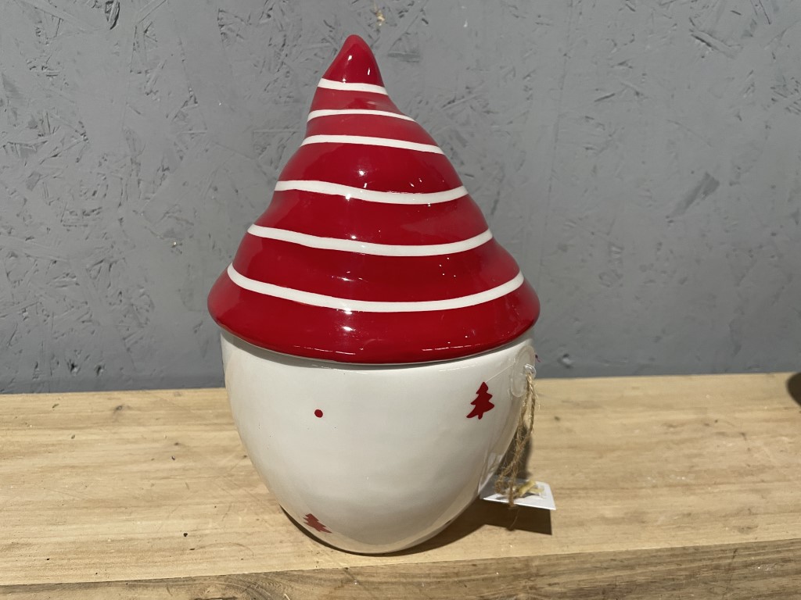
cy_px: 300
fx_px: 602
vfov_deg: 53.1
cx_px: 400
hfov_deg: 67.3
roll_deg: -2.4
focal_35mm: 26
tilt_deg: -17.3
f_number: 1.6
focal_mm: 4.2
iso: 160
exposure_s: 1/50
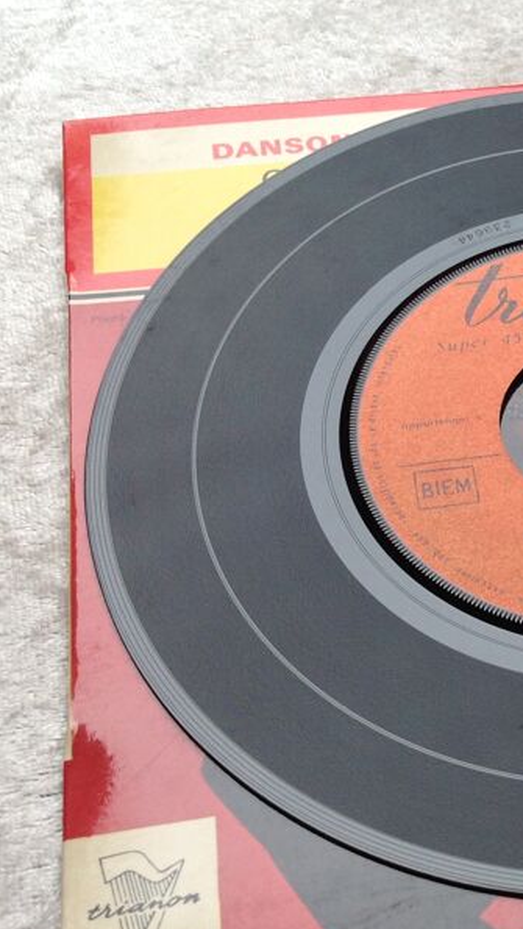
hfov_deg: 17.8
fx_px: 1577
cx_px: 654
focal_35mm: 64
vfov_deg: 32.8
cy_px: 527
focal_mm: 4.28
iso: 64
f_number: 2.4
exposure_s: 1/60
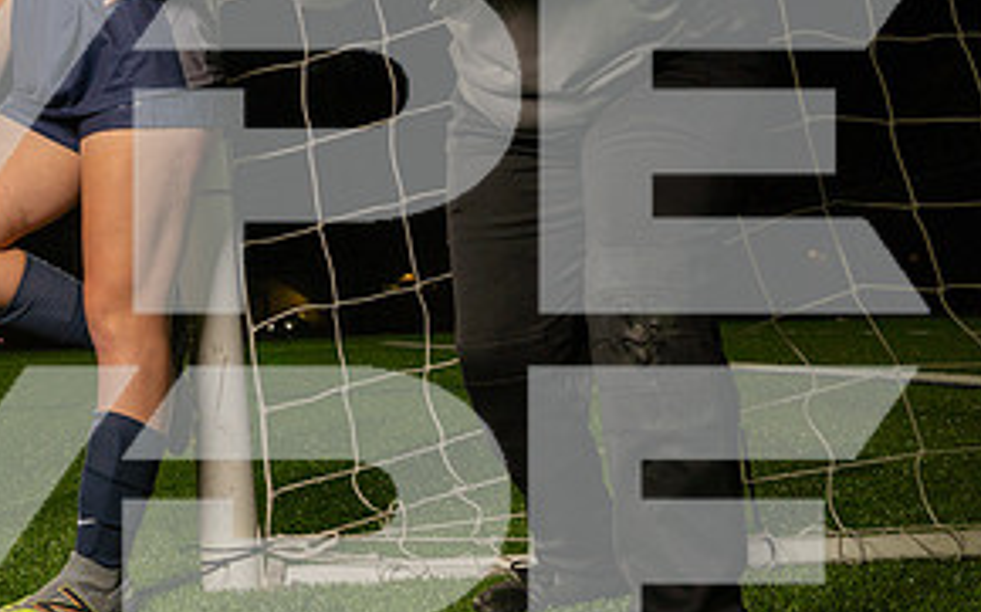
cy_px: 137
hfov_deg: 37.9
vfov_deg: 25.9
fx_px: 1310
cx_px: 68
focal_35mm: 49
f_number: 7.1
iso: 500
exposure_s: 1/200
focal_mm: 24
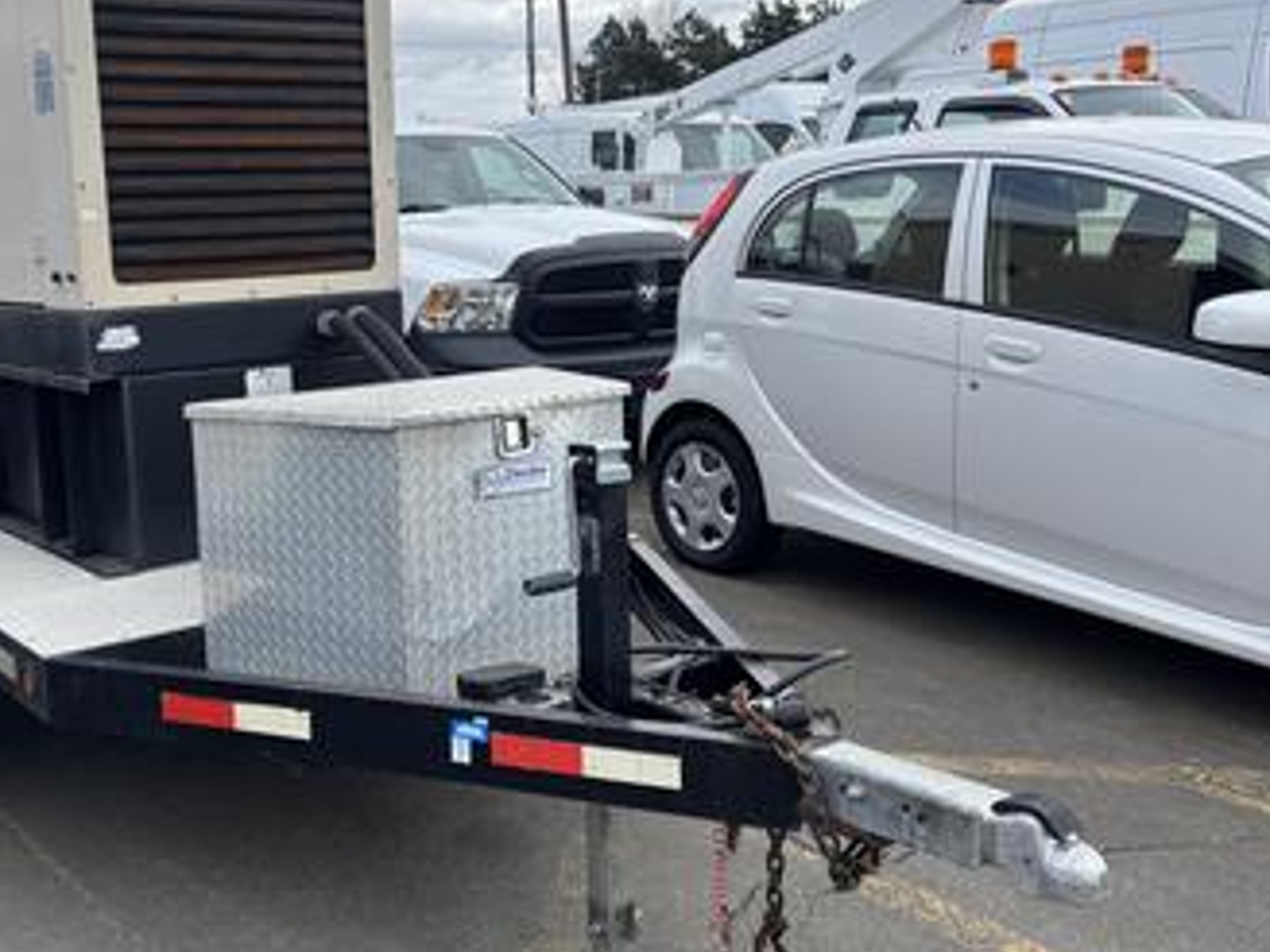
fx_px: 1394
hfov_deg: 47.7
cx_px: 364
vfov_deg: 37.7
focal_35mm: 38
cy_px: 441
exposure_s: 1/1152
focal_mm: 5.96
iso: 50
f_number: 1.6
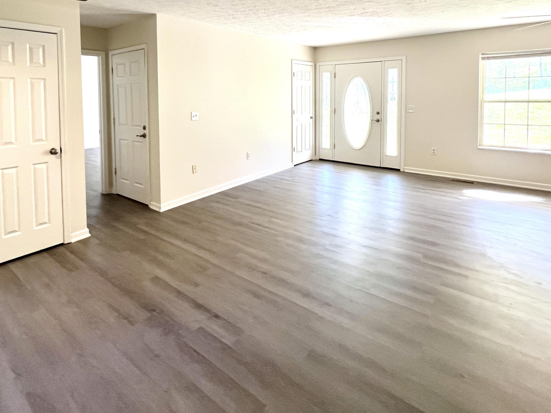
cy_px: 111
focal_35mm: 19
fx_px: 302
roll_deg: +1.0
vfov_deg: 65.2
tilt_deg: -2.9
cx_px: 221
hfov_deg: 83.7
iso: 160
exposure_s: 1/120
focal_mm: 1.57
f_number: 1.8
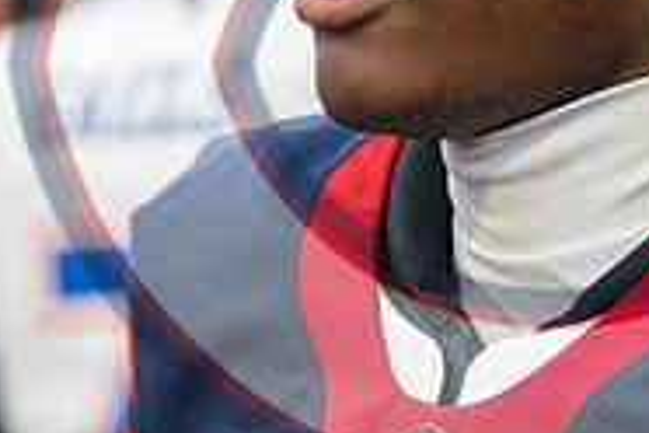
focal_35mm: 254
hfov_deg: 8.1
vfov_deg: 5.4
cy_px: 63
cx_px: 330
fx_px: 4579
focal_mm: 70
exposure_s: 1/1000
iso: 1600
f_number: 2.8
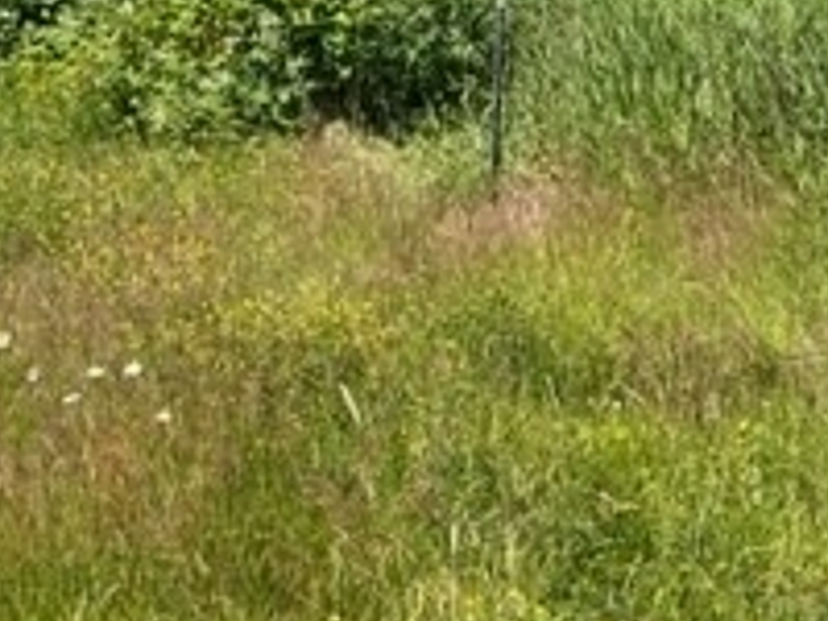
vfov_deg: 16.9
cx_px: 546
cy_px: -161
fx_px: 1985
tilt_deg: +2.4
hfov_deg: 23.5
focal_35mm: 83
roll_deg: -0.4
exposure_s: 1/2299
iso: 50
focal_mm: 5.7
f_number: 1.5
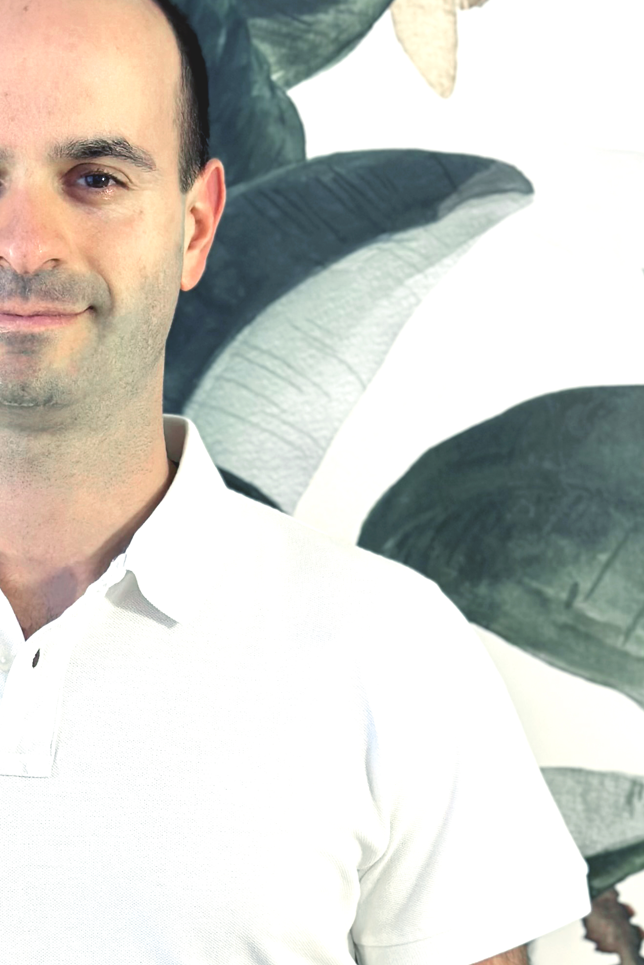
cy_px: 802
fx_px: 2736
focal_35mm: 102
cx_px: -4
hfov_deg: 13.2
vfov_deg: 19.8
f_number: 1.78
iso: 160
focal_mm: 6.86
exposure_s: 1/50
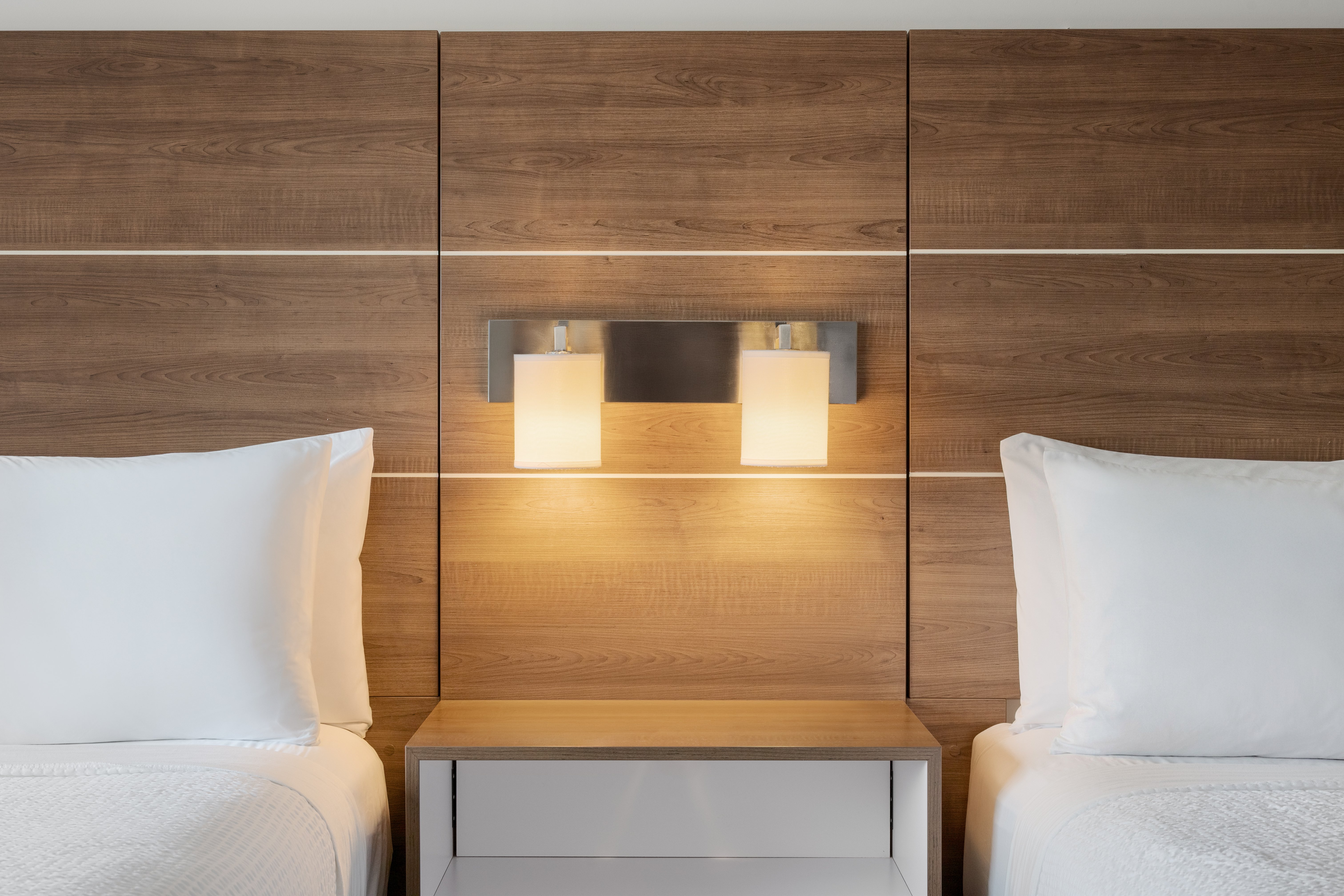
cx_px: 672
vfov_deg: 27.0
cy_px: 448
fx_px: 1867
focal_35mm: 50
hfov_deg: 39.6
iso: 400
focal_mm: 50
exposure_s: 1/320
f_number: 10
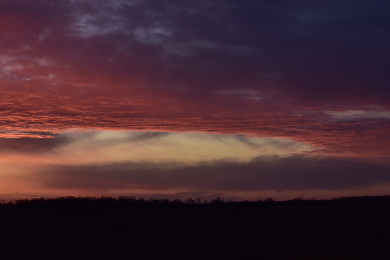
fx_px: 1138
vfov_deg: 13.1
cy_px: 130
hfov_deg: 19.4
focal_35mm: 105
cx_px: 195
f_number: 25
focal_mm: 105
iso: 400
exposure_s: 1/20
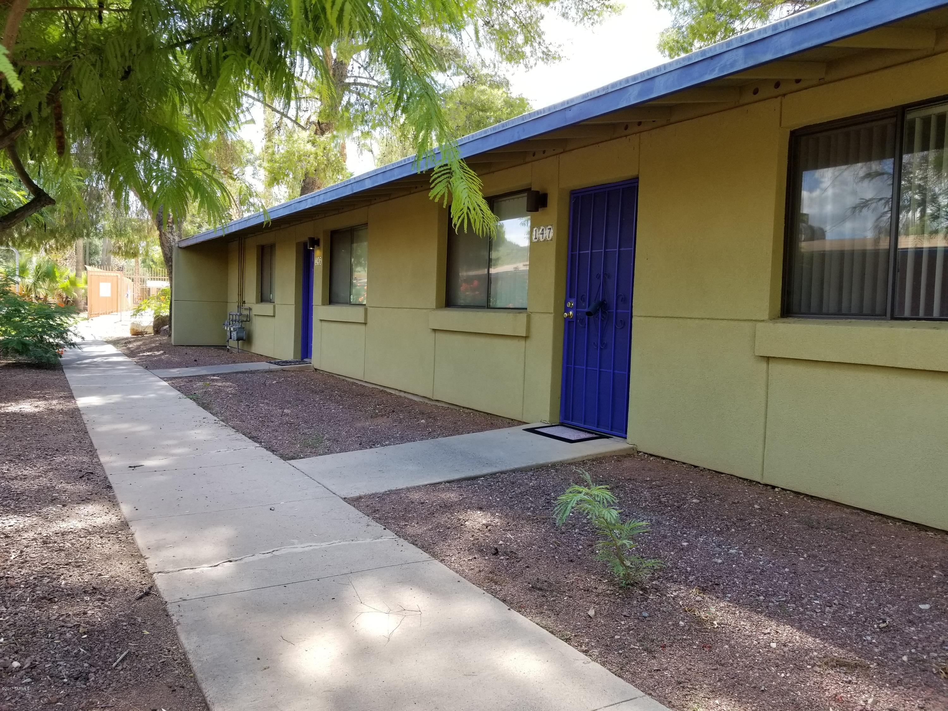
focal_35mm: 26
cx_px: 474
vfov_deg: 53.1
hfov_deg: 67.3
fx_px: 712
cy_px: 356
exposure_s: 1/297
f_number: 1.7
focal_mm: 4.25
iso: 50
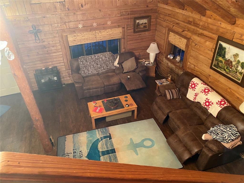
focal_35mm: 26
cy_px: 92
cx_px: 122
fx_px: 183
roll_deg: +1.2
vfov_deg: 53.1
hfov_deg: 67.3
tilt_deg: -35.3
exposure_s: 1/30
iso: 500
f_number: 1.8
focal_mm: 4.25
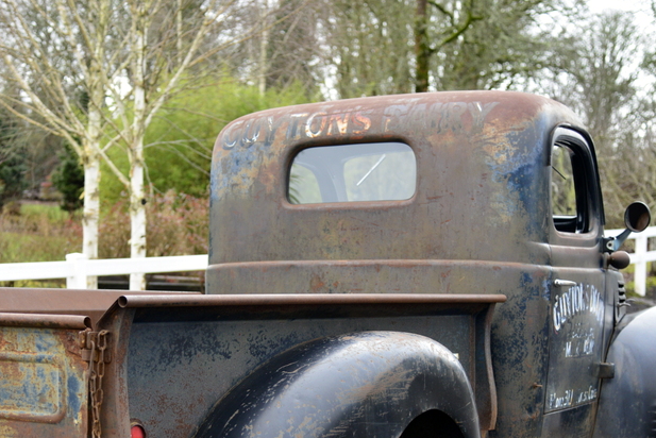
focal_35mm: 83
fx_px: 1513
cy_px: 344
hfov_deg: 24.4
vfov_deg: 16.4
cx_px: 233
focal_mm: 50
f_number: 4
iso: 800
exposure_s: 1/500
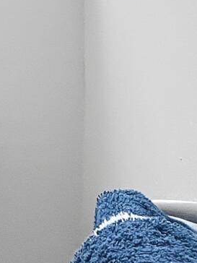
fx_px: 584
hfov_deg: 12.5
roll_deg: -3.0
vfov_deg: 21.3
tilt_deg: -2.3
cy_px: -132
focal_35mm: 77
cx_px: -333
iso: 64
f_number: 2.2
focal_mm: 2.2
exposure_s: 1/192
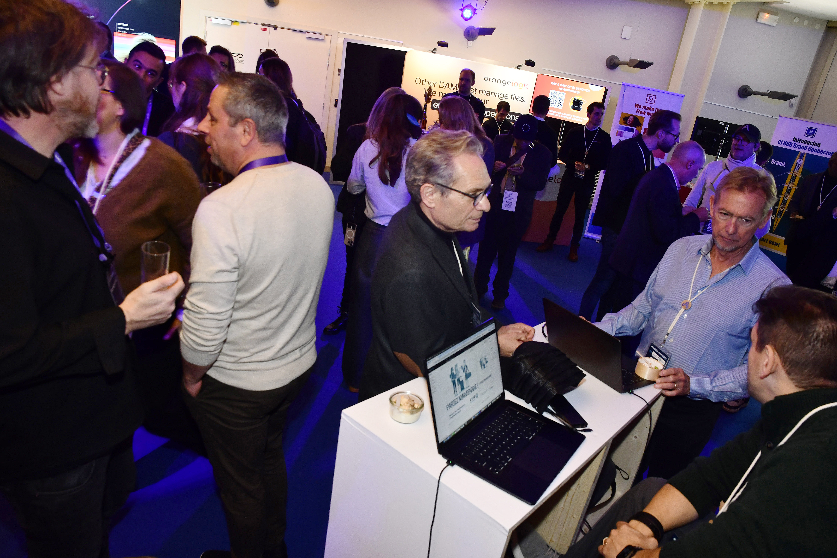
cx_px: 418
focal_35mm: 24
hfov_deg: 73.7
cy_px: 279
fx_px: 558
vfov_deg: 53.1
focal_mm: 16
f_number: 5.6
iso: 800
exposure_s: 1/60
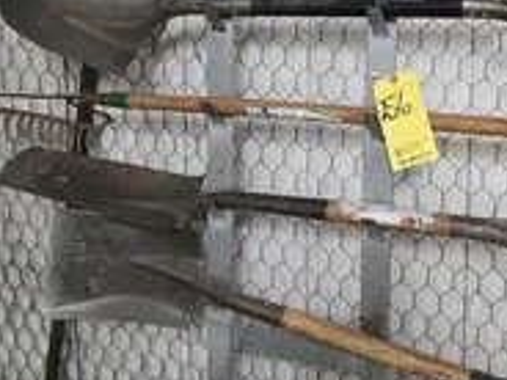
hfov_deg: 37.4
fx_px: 732
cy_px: 36
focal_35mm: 50
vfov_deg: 28.0
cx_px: 372
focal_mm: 5.4
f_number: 1.8
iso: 640
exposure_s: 1/60
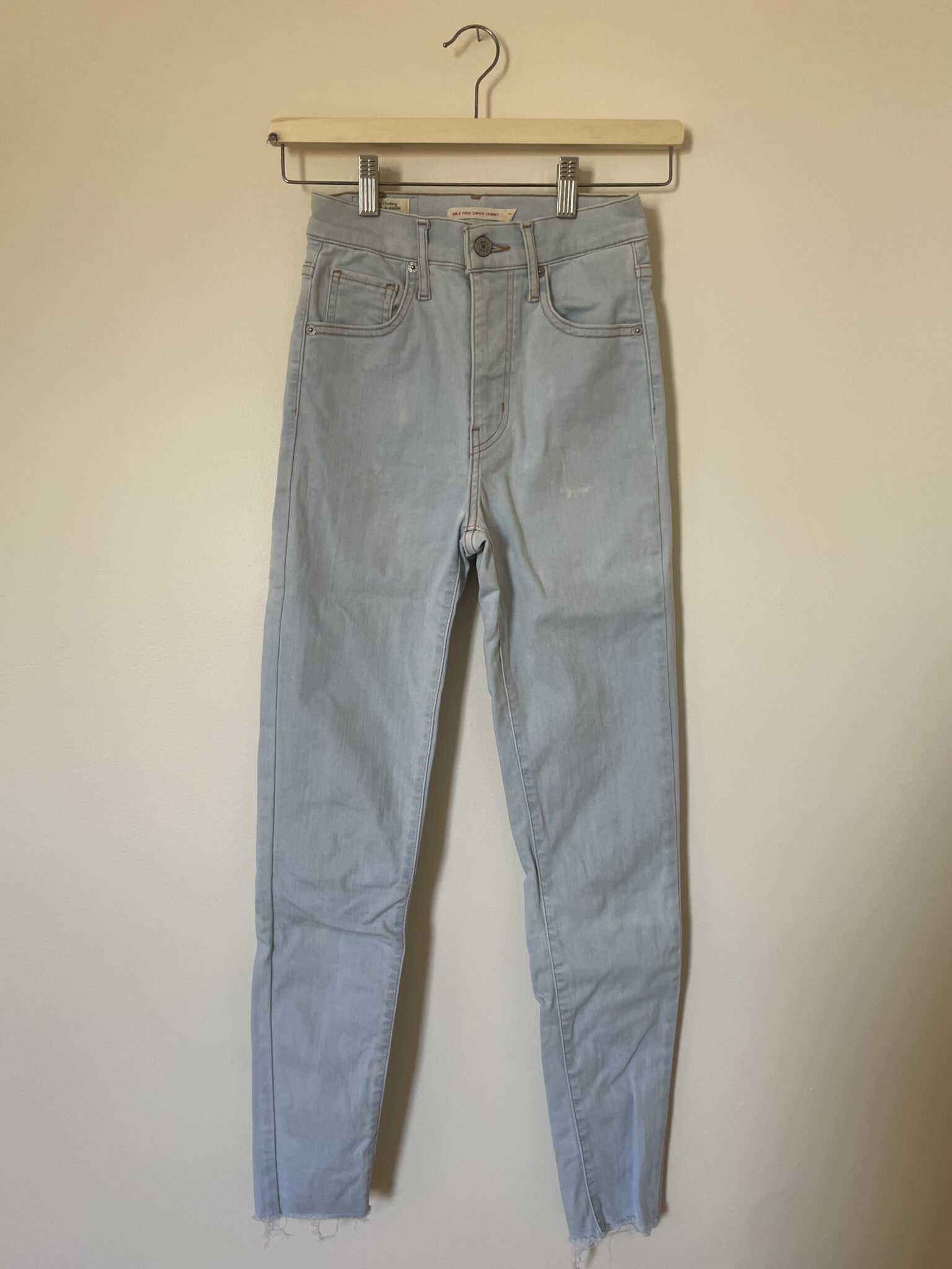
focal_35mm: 26
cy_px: 634
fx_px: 953
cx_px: 476
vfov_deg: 67.3
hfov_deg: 53.1
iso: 125
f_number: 1.6
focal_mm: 4.2
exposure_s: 1/121
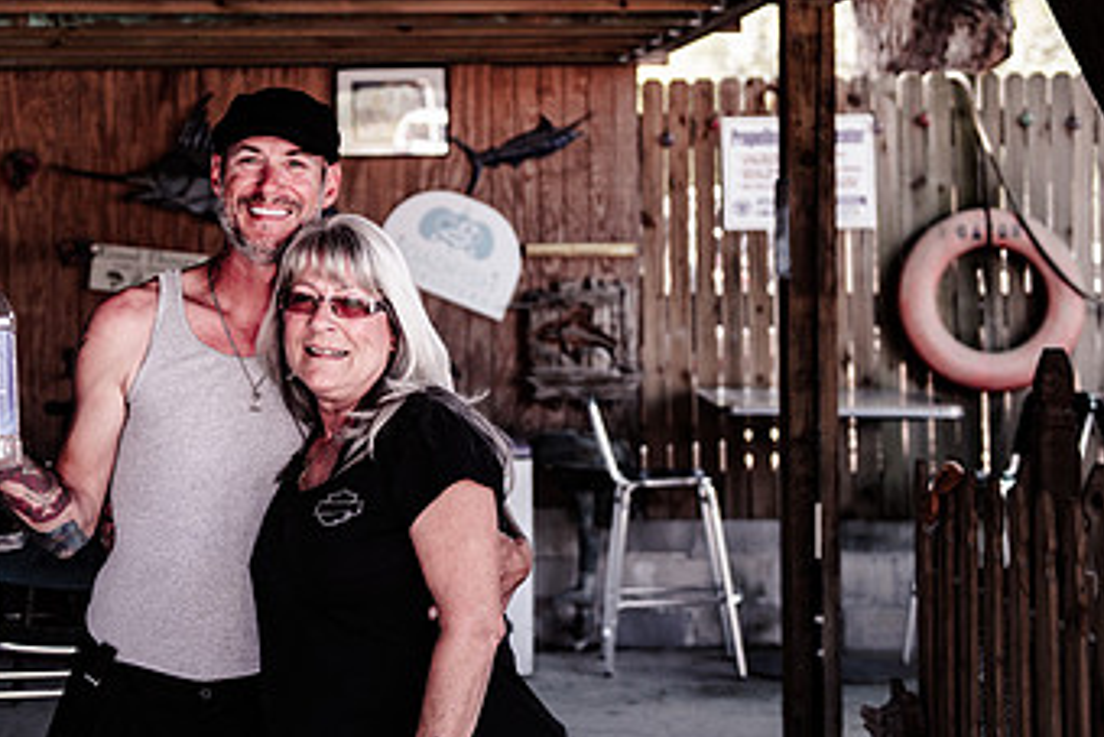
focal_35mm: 82
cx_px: 257
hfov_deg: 24.4
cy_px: 209
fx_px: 2516
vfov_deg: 16.6
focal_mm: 48
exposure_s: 1/320
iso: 500
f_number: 3.5
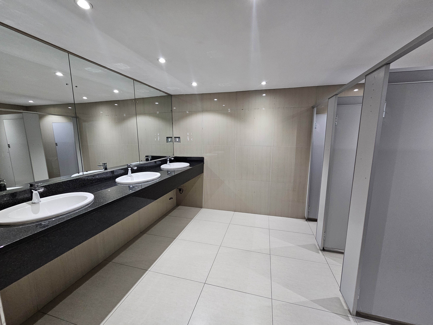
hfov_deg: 106.2
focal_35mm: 13
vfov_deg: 89.9
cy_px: 162
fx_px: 163
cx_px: 216
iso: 250
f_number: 2.2
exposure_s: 1/71
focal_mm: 2.2
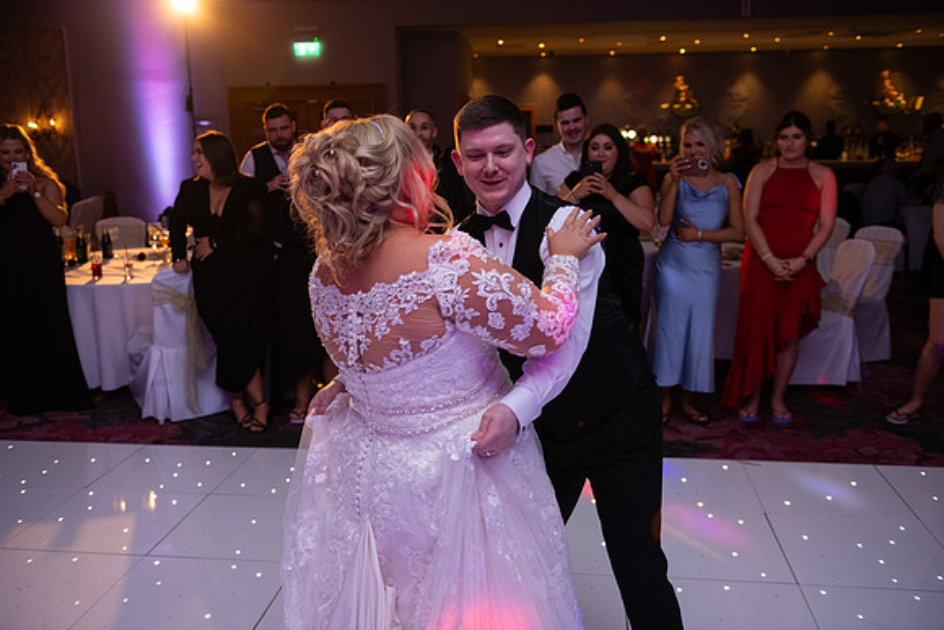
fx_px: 918
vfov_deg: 37.9
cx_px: 472
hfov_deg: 54.4
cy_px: 315
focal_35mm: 35
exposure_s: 1/160
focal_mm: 35
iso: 1250
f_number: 3.5
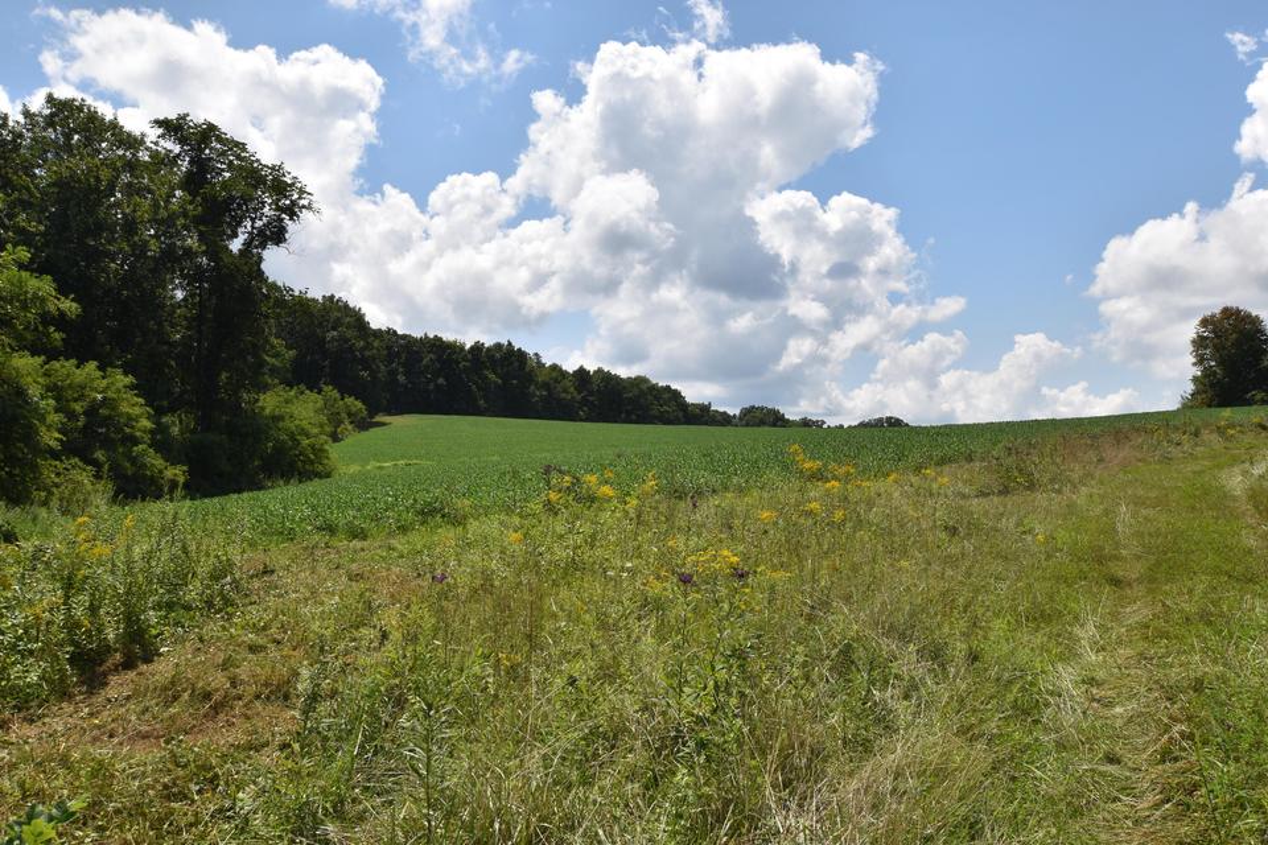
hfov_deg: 61.9
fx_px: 1057
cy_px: 422
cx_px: 634
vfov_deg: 43.6
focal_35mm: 30
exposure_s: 1/200
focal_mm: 20
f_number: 13
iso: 100
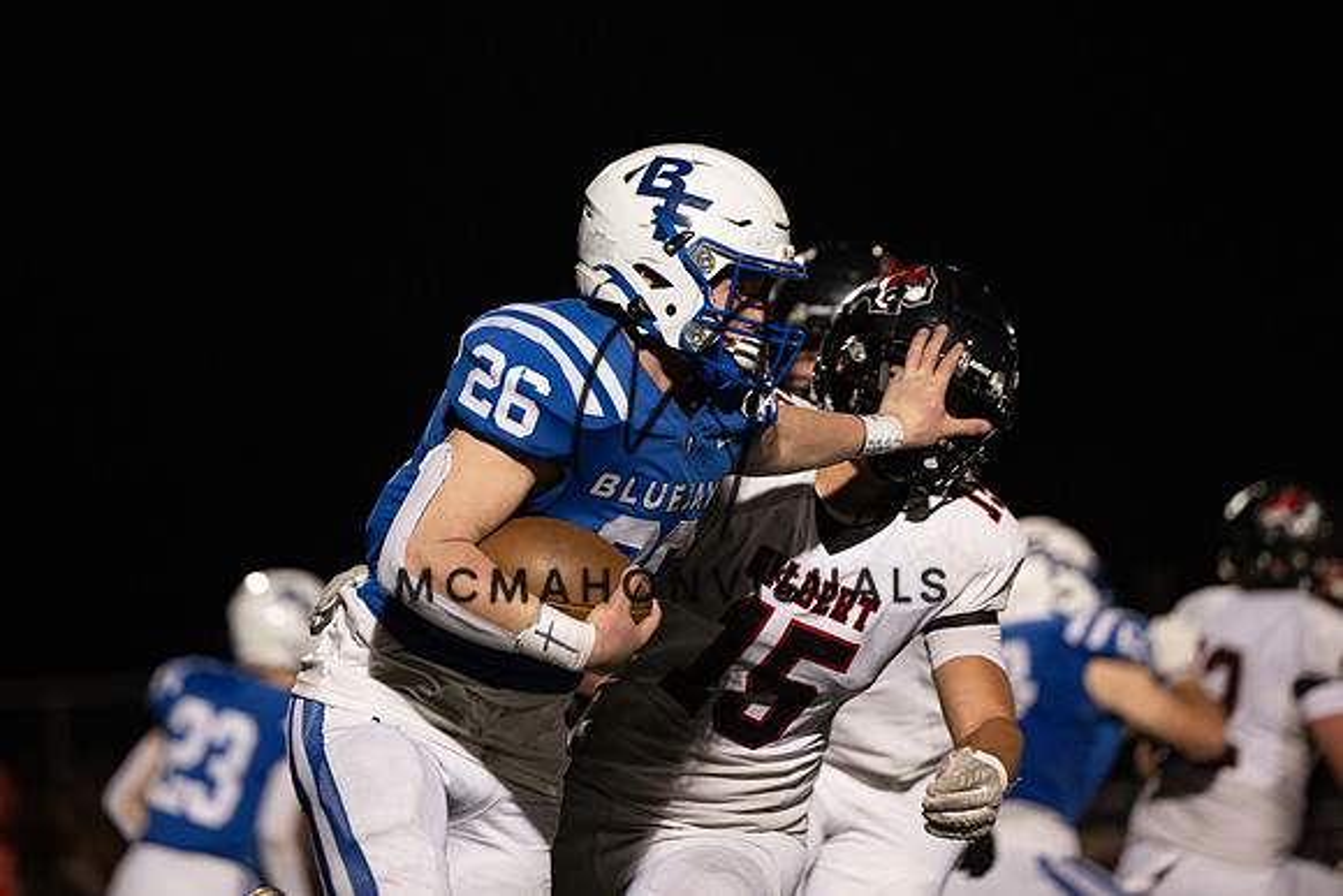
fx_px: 9789
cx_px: 666
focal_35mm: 262
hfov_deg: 7.8
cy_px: 424
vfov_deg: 5.2
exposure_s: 1/1000
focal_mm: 200
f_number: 3.2
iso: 2500
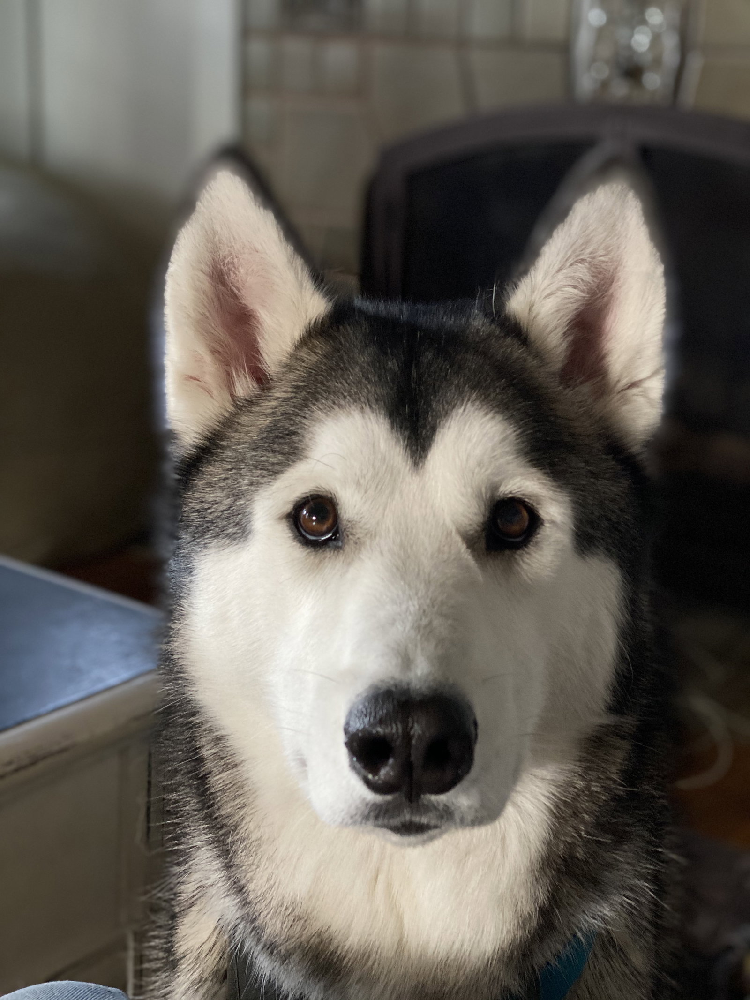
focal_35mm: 52
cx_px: 375
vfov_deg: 36.8
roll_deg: -2.1
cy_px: 500
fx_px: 1502
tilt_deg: -15.0
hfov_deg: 28.0
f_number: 2
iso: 200
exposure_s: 1/40
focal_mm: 6
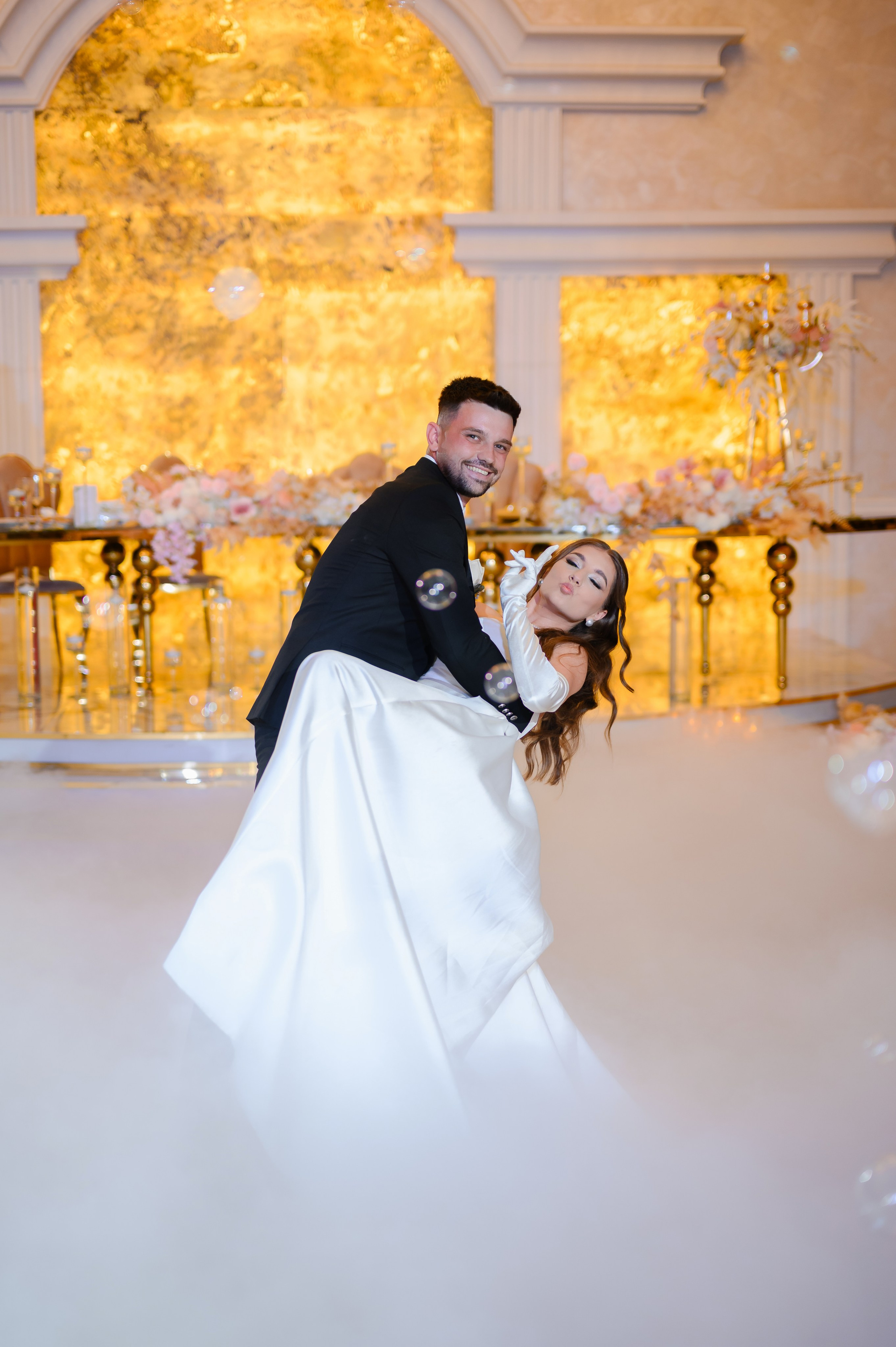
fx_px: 1869
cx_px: 448
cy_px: 674
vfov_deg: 39.6
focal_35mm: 50
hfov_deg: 27.0
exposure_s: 1/200
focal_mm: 50
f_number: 1.8
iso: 500
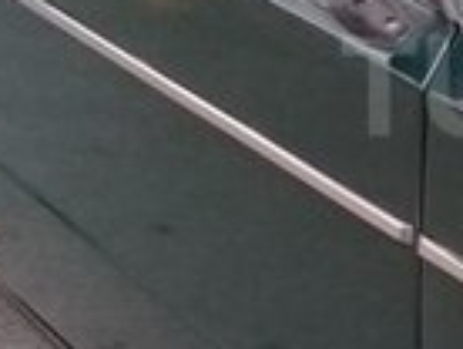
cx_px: 684
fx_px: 1983
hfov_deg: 12.7
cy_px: 86
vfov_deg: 10.0
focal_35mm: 148
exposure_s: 1/33
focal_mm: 3.3
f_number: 2.2
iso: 125
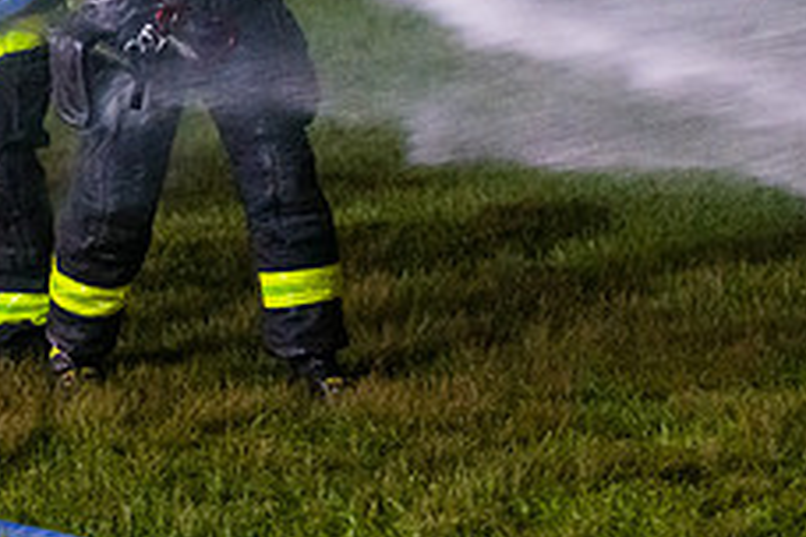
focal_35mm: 229
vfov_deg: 6.0
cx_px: 209
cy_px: -106
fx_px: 5127
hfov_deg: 9.0
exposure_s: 1/200
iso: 12800
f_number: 3.2
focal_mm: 90
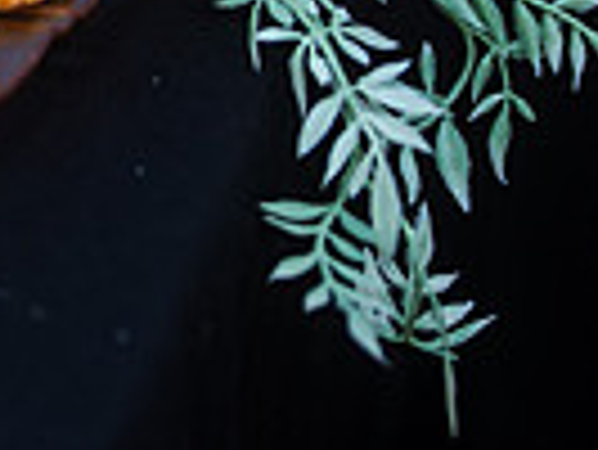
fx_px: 6864
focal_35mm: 397
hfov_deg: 4.9
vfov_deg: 3.7
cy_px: -313
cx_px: -558
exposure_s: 1/250
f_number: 3.5
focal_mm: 95
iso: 100
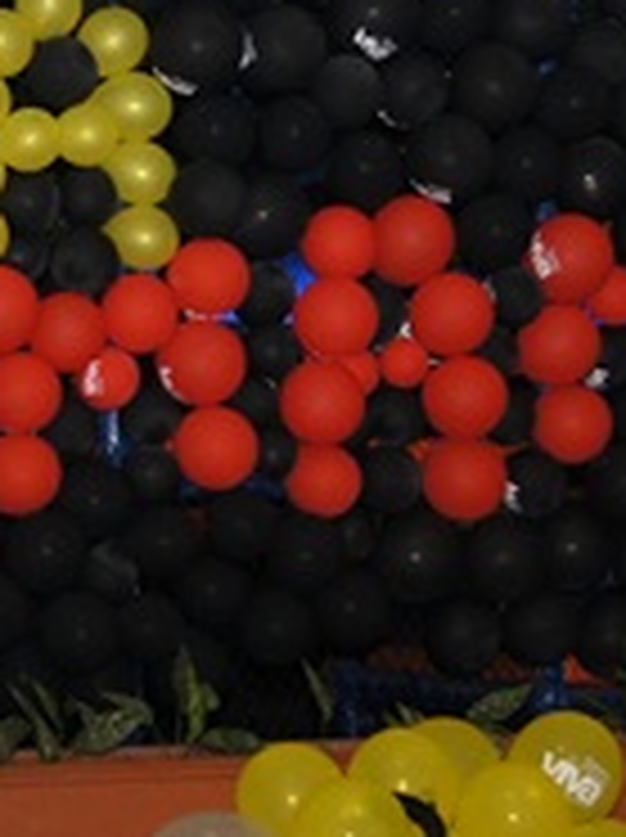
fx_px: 3093
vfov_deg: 15.4
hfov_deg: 11.5
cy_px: 322
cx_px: 122
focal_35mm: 128
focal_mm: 30
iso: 800
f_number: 4.5
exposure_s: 1/80
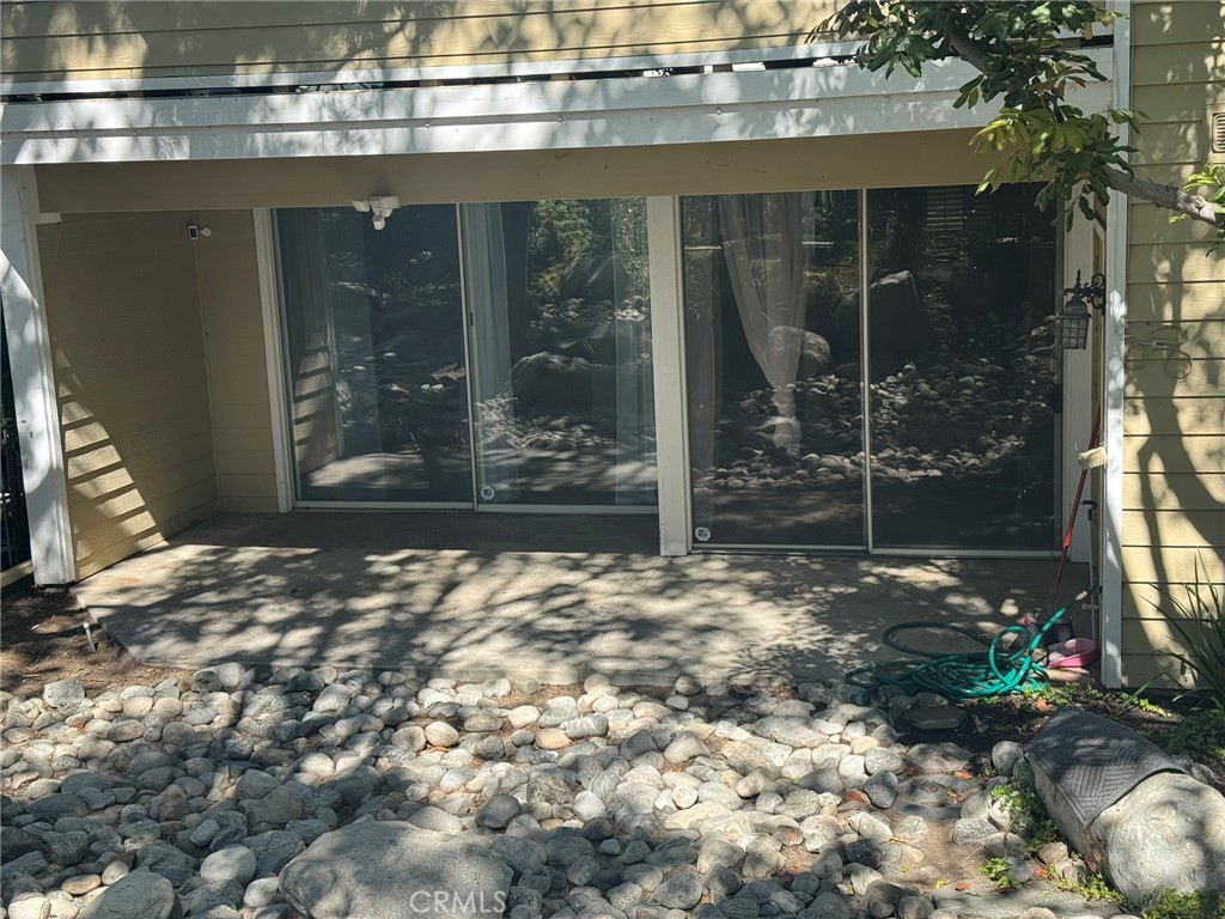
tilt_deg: -11.8
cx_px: 612
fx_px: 1699
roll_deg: +2.6
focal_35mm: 48
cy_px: 460
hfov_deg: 39.7
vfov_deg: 30.3
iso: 64
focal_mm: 6.76
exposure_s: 1/1152
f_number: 1.78
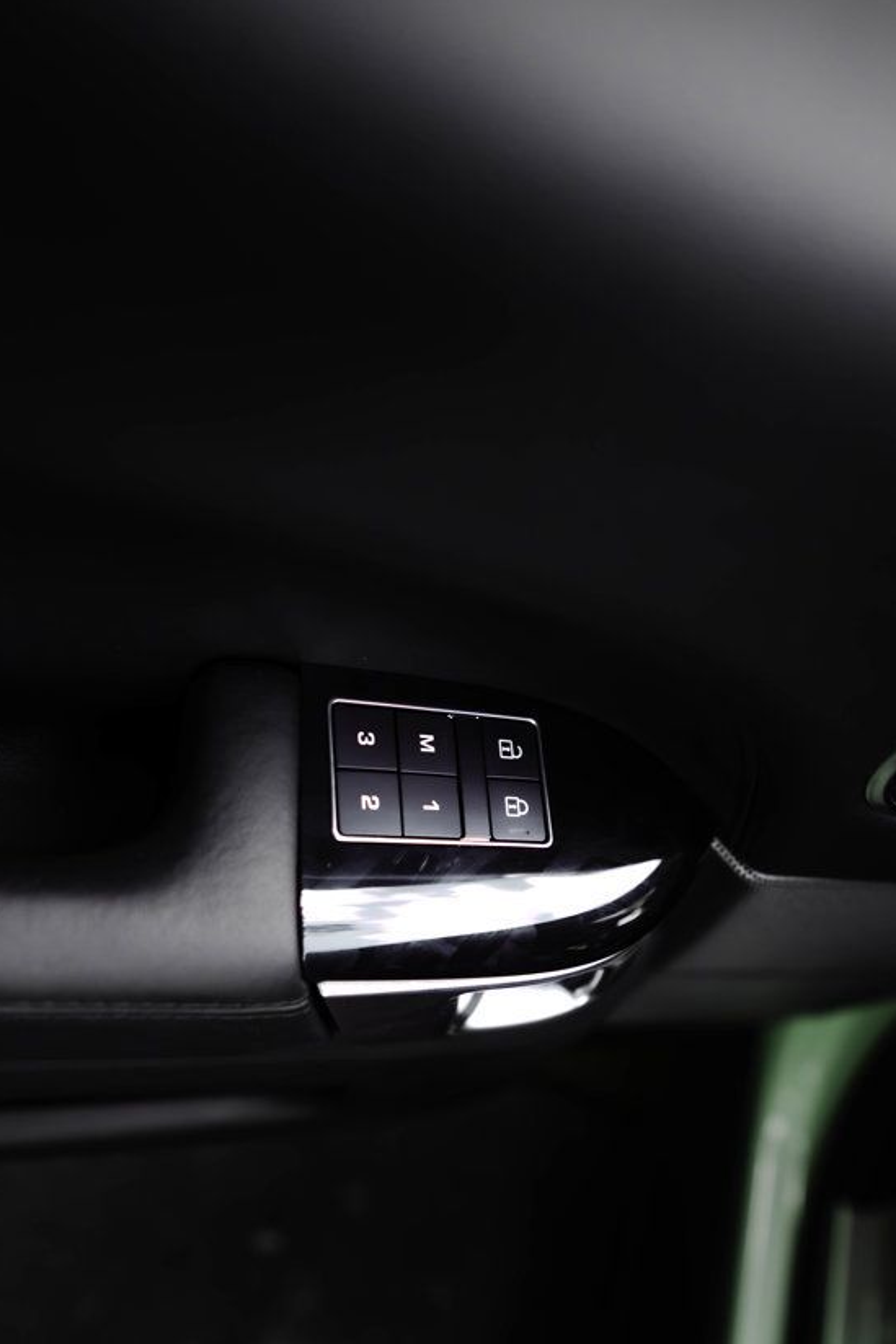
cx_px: 460
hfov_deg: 46.4
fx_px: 1045
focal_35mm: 28
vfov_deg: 65.3
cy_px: 748
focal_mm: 24
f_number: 2.8
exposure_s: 1/640
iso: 500
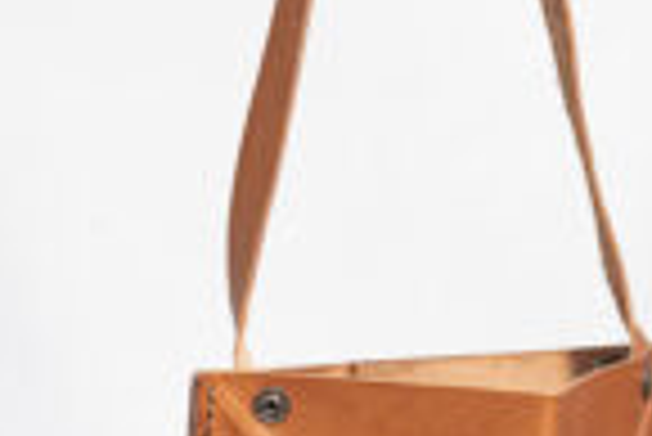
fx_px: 3825
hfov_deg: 9.7
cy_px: 315
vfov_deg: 6.5
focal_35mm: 211
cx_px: 396
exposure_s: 1/40
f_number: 5.6
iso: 400
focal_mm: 34
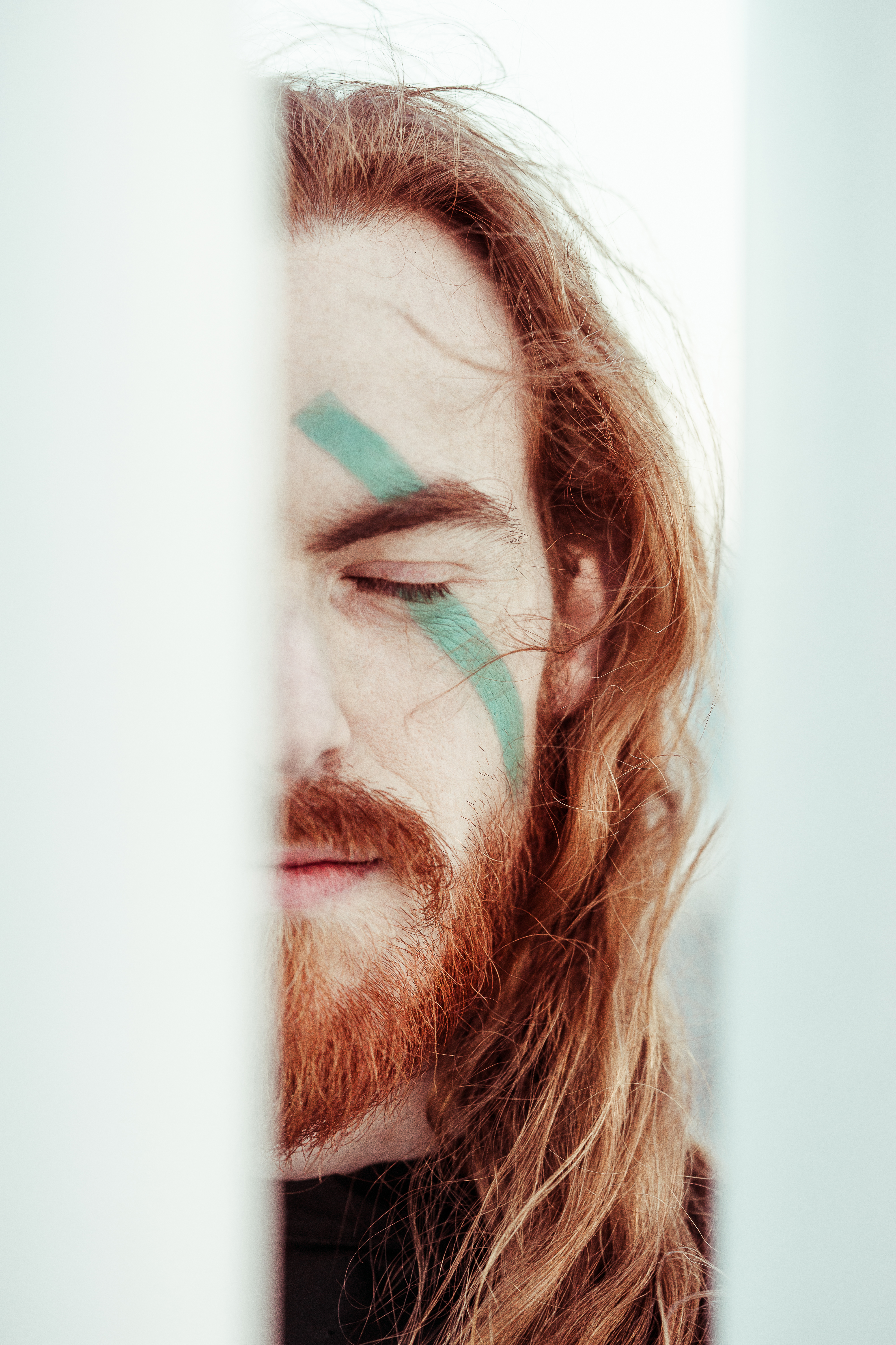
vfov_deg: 22.6
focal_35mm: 90
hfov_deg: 15.2
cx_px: 448
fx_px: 3360
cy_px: 672
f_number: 3.5
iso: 400
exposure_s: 1/250
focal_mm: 90
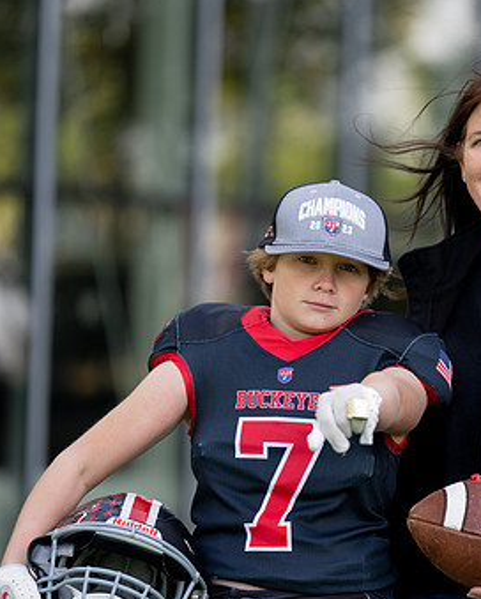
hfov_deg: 6.1
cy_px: 335
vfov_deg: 7.6
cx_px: 419
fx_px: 4530
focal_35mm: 255
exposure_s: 1/400
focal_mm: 159
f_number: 2.8
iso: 100
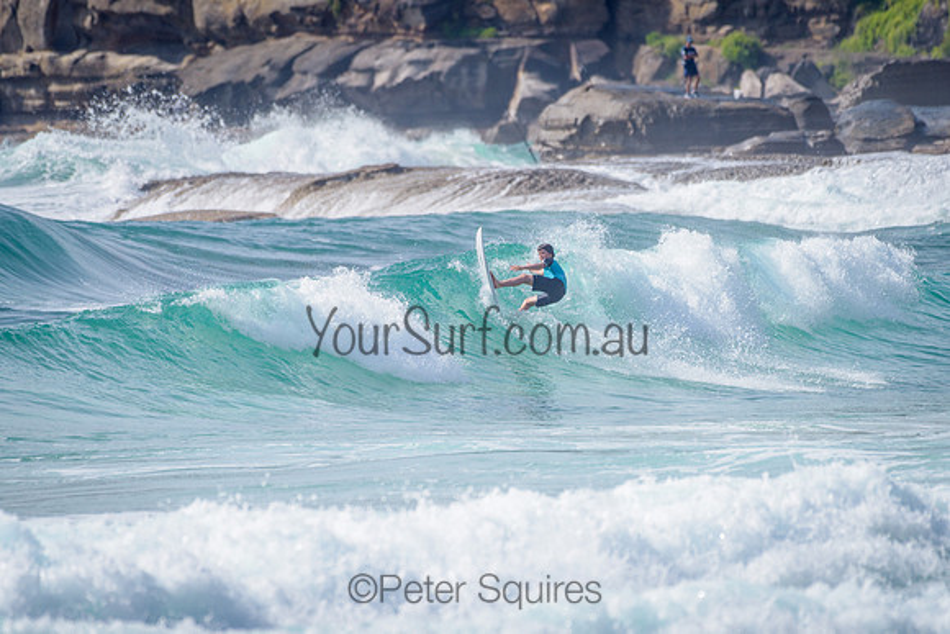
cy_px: 325
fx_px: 16179
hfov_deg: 3.4
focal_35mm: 613
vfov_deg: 2.2
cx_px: 456
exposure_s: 1/2000
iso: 125
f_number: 5.6
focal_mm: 500
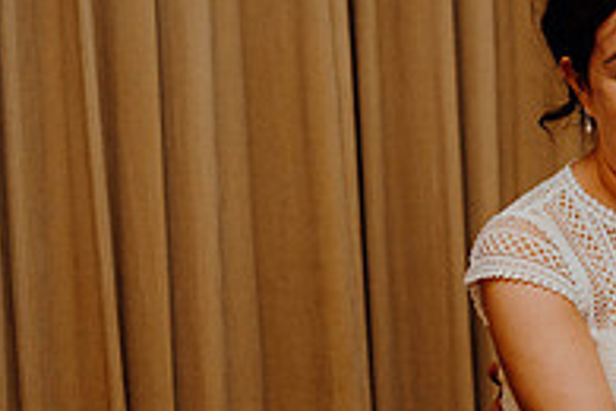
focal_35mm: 149
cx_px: 878
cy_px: 406
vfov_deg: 9.2
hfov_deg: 13.1
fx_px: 2549
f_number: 2.8
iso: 1250
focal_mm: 50
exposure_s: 1/200
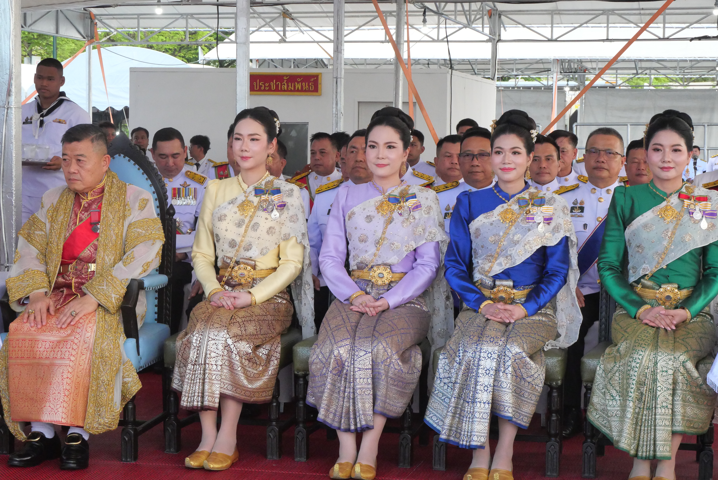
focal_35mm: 72
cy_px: 240
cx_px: 359
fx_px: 1437
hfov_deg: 28.1
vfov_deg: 19.0
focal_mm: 35
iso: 3200
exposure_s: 1/400
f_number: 10
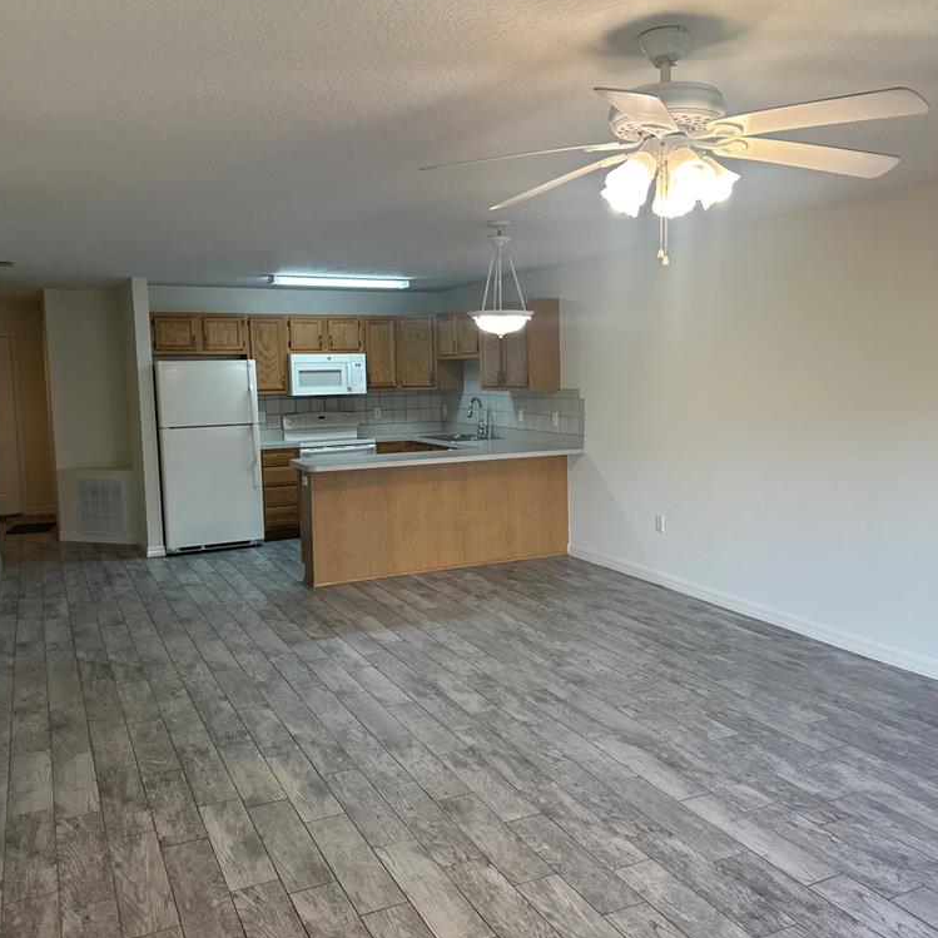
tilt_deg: -5.5
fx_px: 889
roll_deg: +0.3
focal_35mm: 29
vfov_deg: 55.6
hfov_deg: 55.6
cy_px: 461
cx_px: 467
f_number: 1.78
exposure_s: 1/120
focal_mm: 6.86
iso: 125
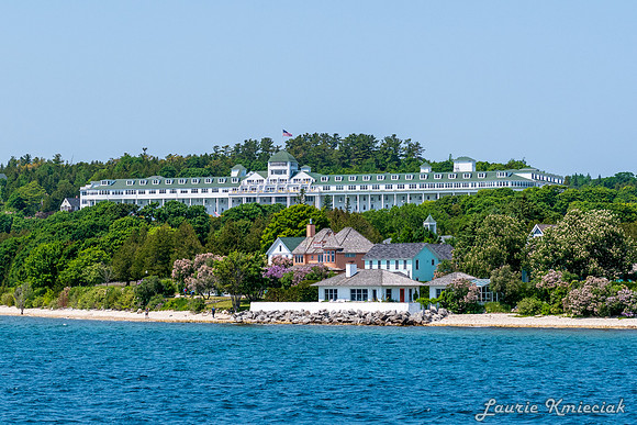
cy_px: 181
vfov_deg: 12.0
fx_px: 2028
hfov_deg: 17.8
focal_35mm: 115
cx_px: 261
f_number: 5.6
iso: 360
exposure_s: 1/3200
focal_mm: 58
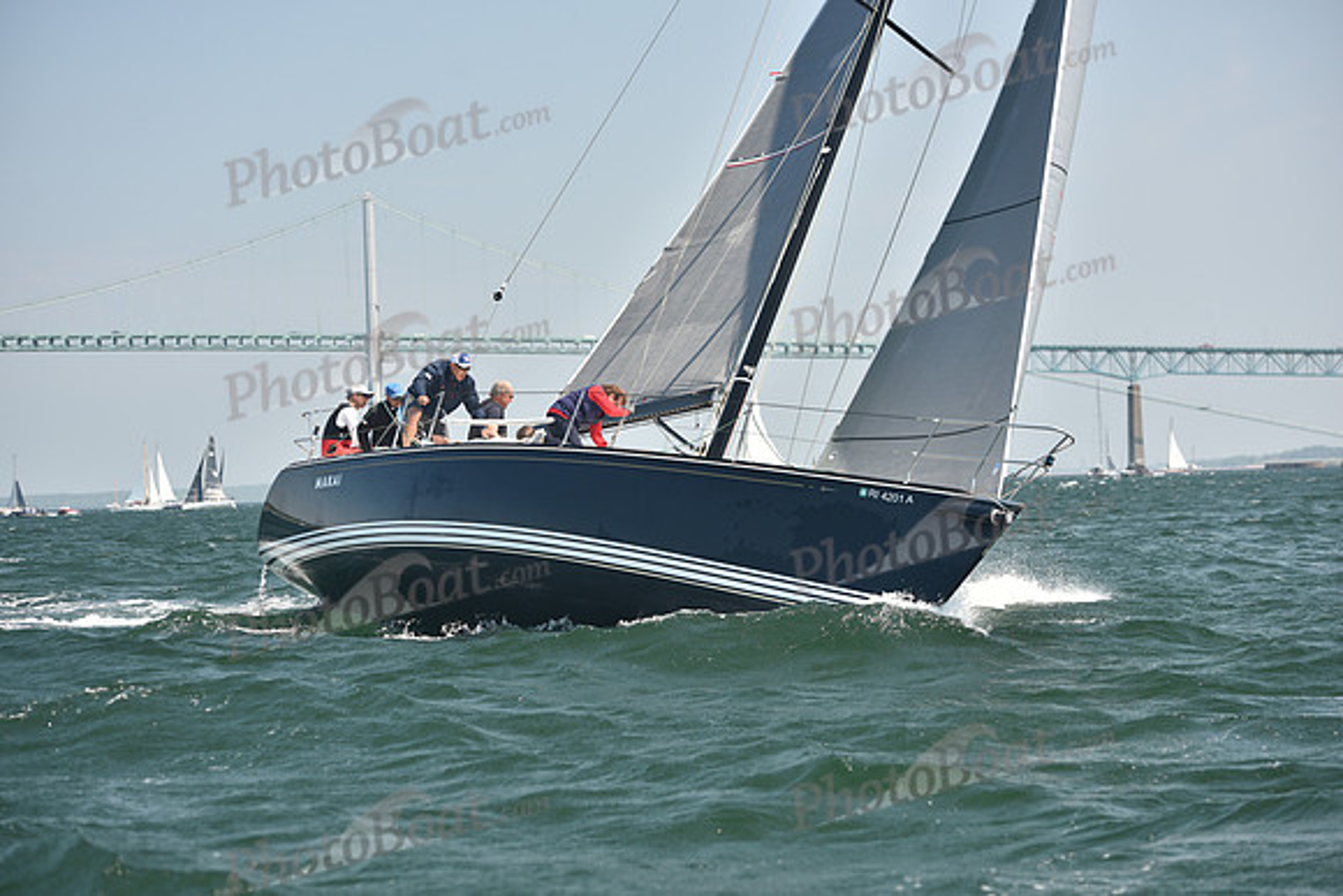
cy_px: 448
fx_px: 3731
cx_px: 672
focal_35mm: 100
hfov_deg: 20.4
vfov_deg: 13.7
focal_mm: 100
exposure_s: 1/640
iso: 250
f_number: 4
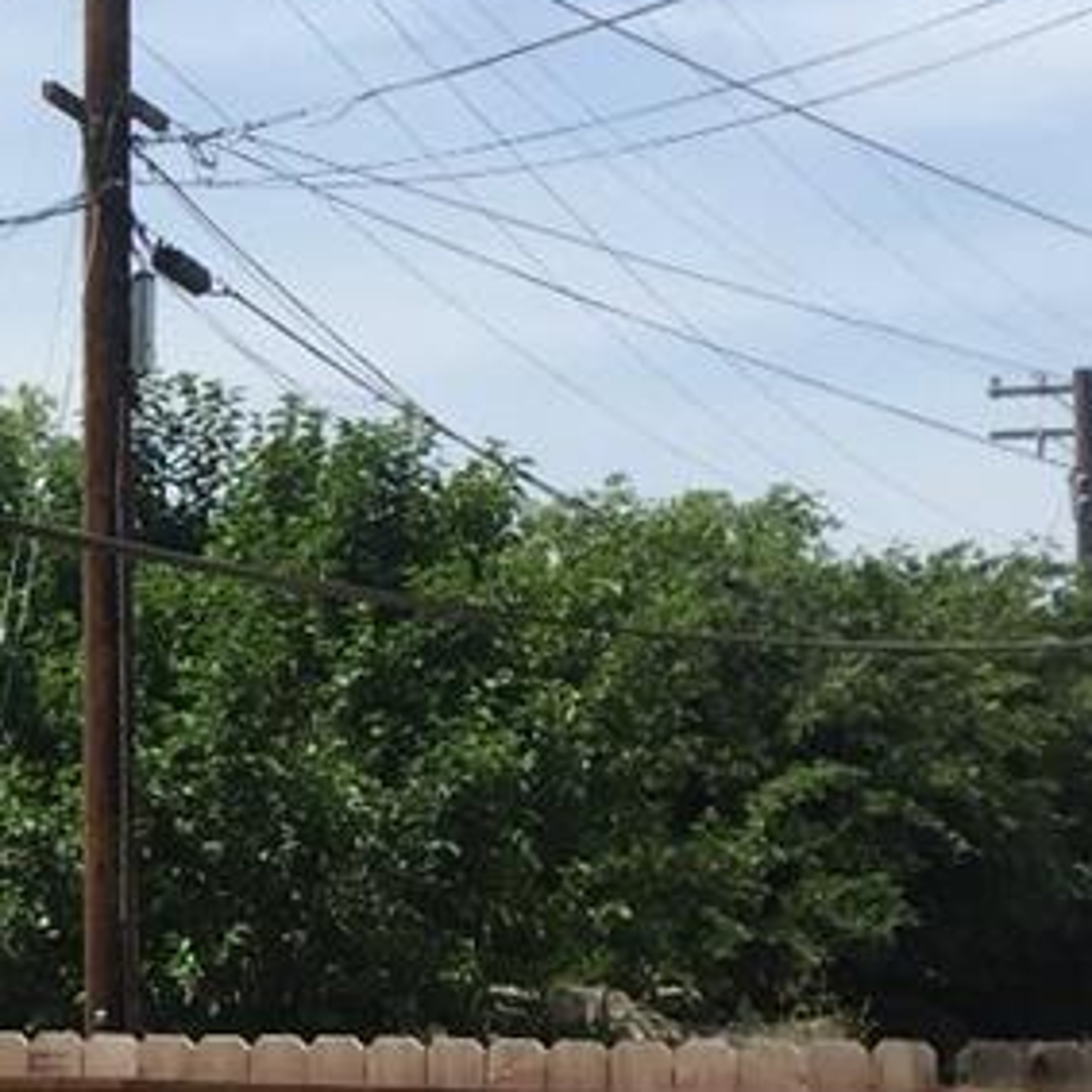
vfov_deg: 12.8
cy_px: 567
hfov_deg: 11.4
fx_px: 4854
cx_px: -1188
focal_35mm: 136
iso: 32
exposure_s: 1/1980
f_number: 2.2
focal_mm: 4.15
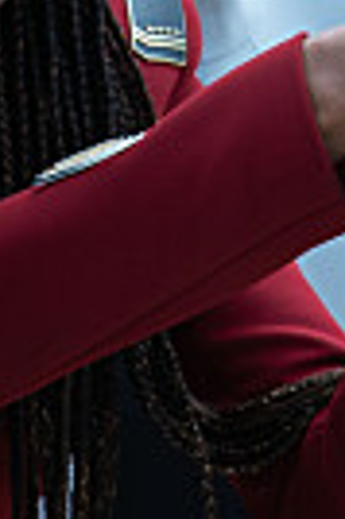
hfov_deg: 2.6
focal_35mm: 533
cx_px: -407
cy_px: 134
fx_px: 7681
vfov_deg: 3.9
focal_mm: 89
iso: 400
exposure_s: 1/250
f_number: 8
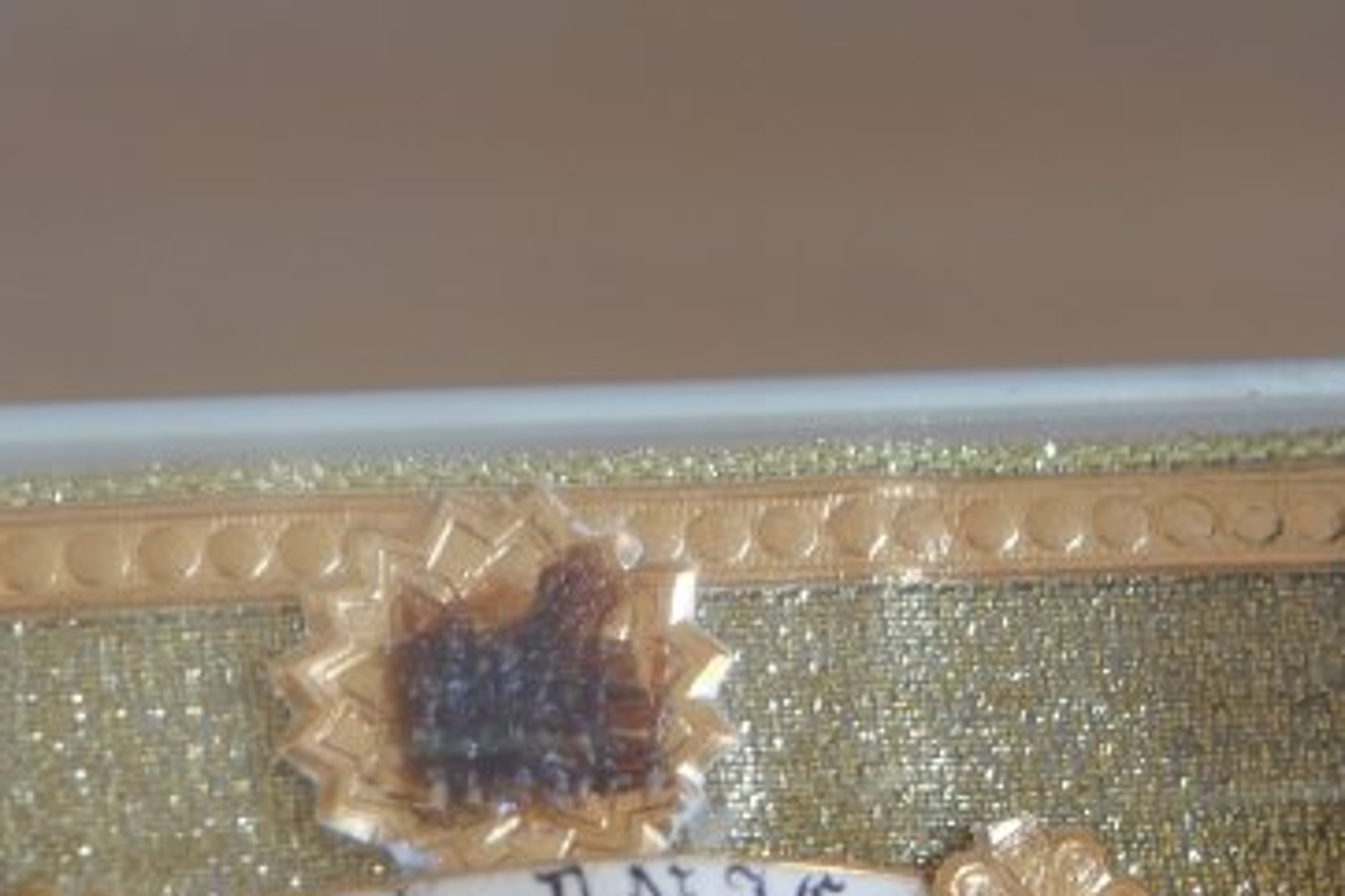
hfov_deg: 9.9
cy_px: 840
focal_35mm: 207
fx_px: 7730
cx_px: 646
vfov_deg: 6.6
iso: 500
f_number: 2.8
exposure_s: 1/60
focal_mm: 30
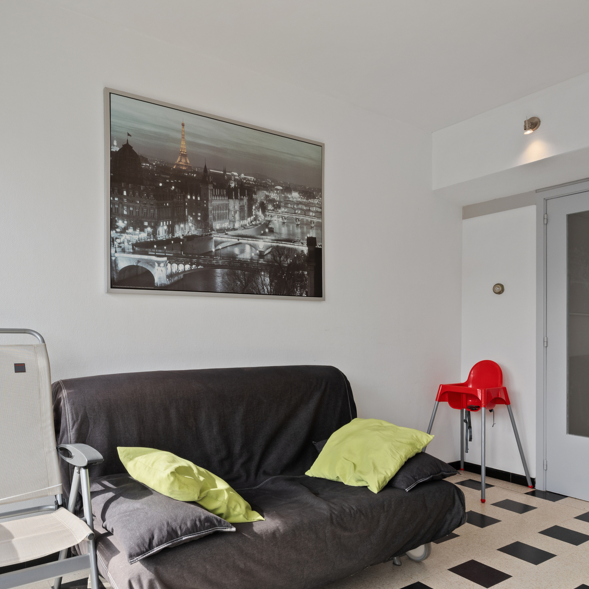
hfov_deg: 60.5
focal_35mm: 26
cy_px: 325
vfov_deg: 60.8
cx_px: 239
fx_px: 501
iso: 200
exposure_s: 1/20
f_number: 11
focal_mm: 16
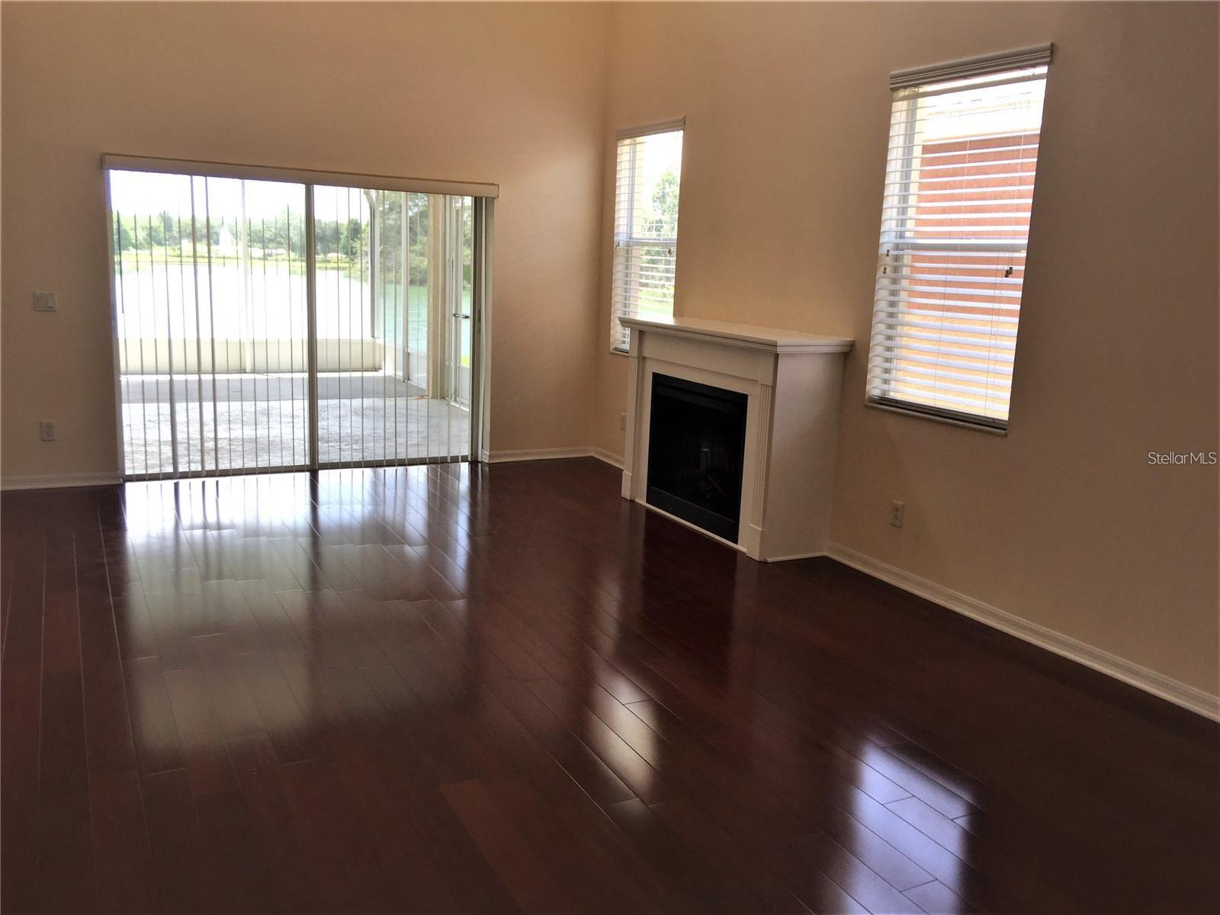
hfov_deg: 61.7
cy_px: 458
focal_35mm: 29
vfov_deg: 48.2
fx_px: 1022
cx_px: 610
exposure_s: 1/105
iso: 32
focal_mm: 4.15
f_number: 2.2
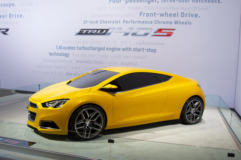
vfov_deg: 36.8
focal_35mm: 36
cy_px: 80
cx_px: 120
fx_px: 241
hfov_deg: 53.2
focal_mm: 24
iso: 400
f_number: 5.6
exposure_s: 1/125
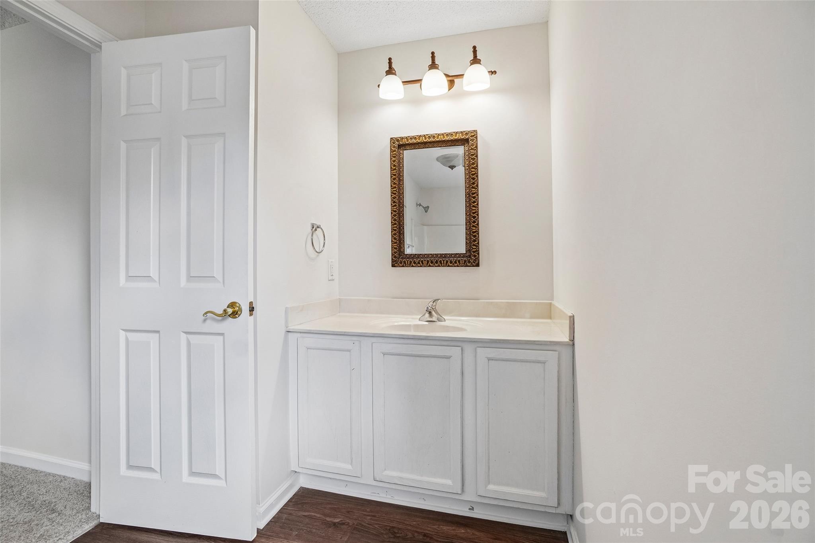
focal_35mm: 15
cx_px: 408
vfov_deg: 77.3
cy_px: 272
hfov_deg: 100.4
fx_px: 340
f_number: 8
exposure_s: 1/30
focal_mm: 10
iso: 400
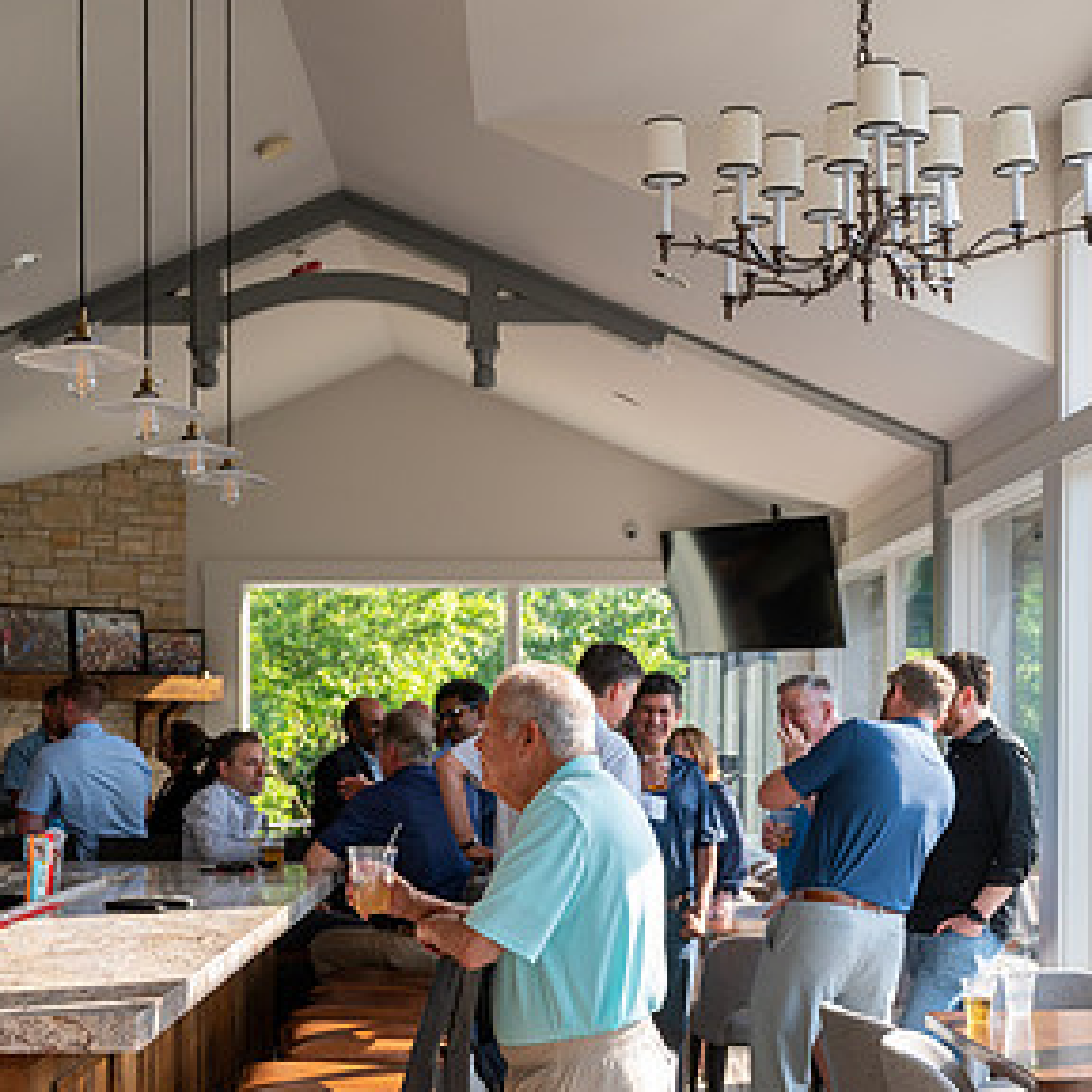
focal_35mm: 53
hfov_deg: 32.2
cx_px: 548
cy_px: 777
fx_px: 1892
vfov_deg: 31.8
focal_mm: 40
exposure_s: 1/500
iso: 640
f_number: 4.5
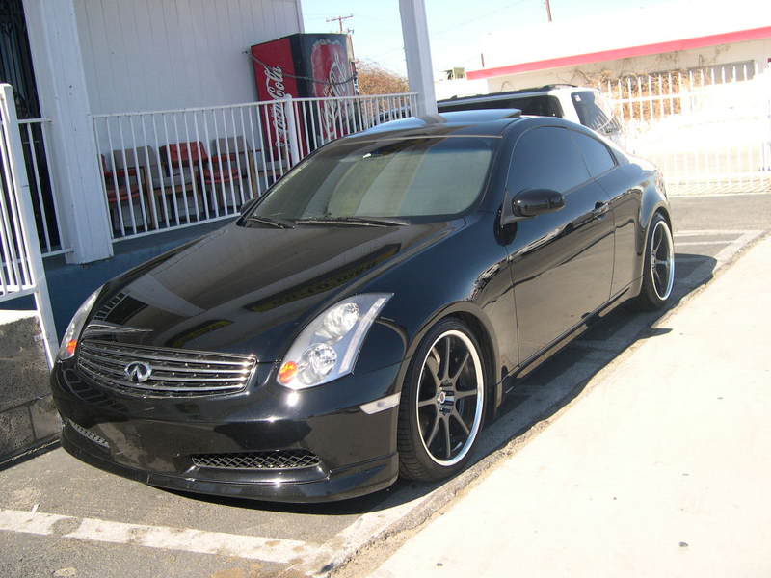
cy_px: 289
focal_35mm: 38
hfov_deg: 49.0
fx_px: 846
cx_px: 386
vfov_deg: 37.7
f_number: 2.8
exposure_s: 1/569
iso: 100
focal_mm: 8
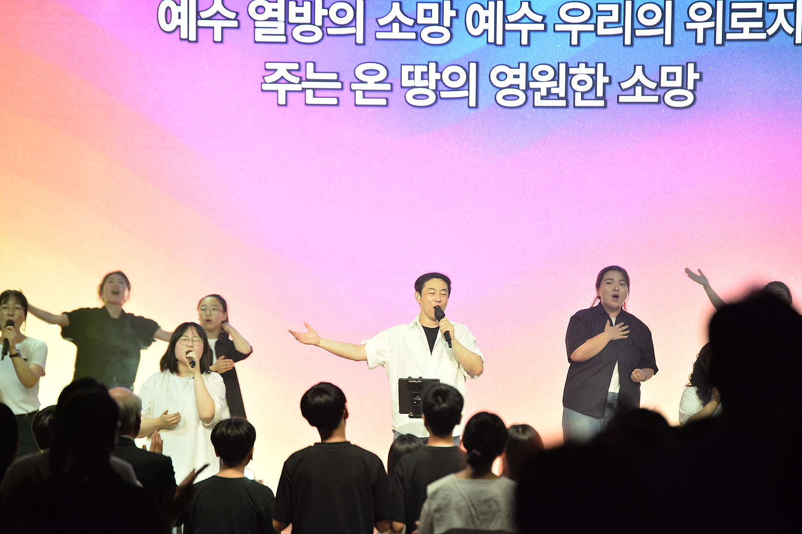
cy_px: 267
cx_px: 401
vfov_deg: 6.9
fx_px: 4453
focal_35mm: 200
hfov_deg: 10.3
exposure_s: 1/250
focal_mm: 200
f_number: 2.8
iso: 3200
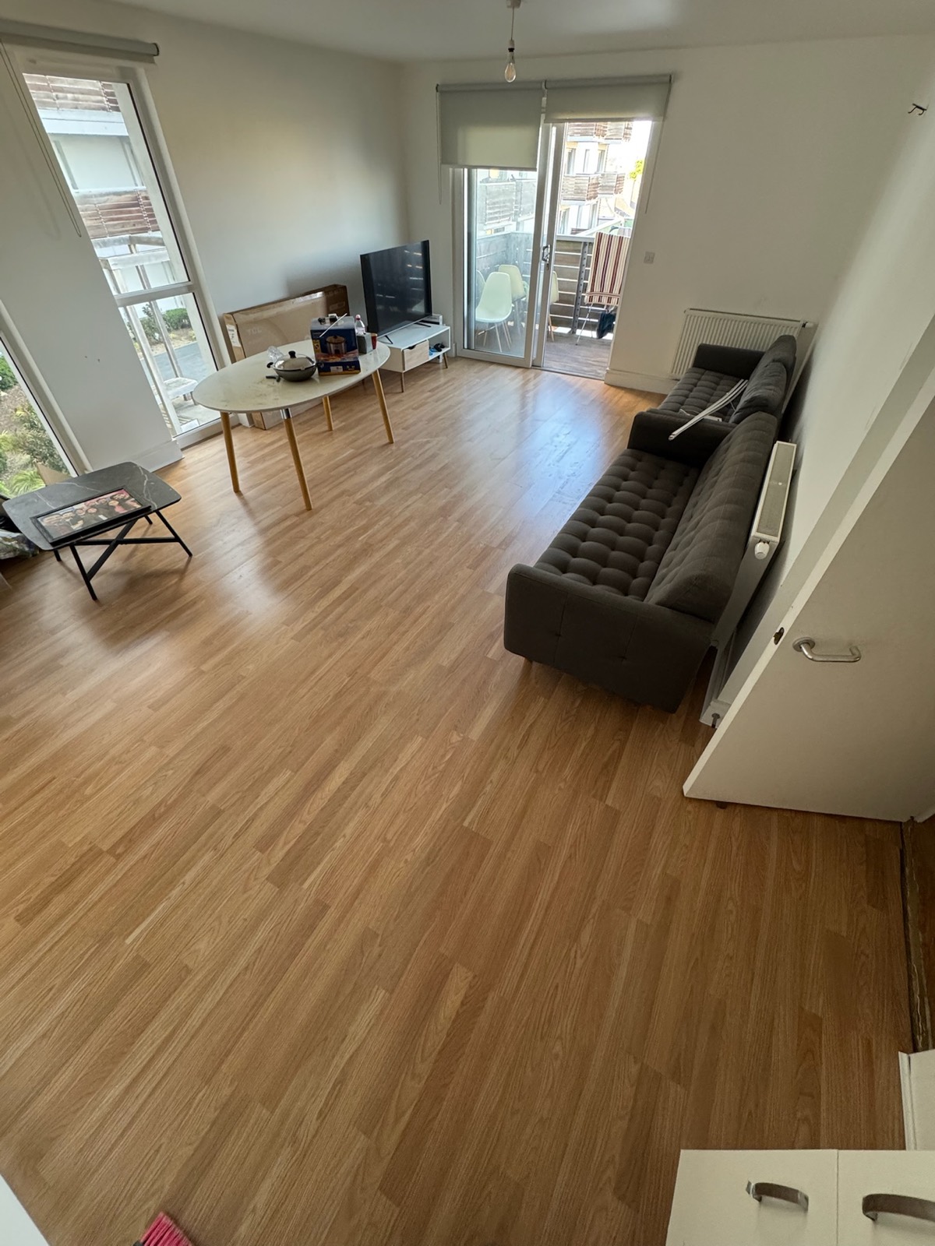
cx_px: 468
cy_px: 623
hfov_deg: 85.7
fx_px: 504
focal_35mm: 14
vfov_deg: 102.1
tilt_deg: -42.9
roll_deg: -0.5
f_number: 2.2
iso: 320
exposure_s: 1/99
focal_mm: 2.22
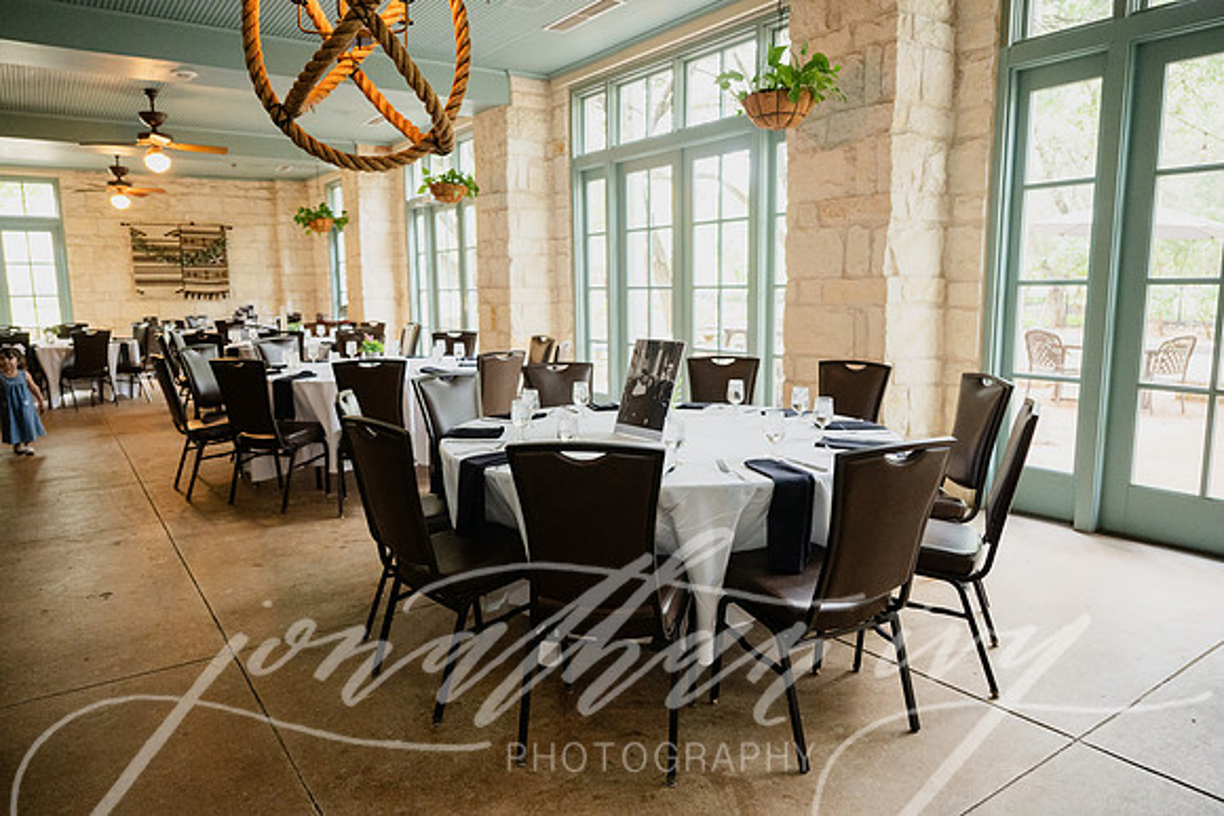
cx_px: 612
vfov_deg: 53.2
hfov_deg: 73.7
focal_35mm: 24
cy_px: 408
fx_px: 816
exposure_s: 1/125
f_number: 2.8
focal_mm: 24
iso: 2500
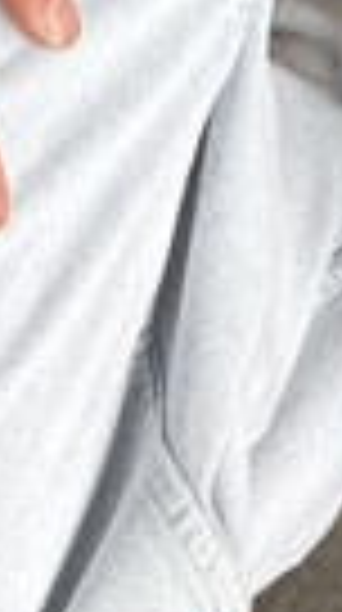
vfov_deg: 10.9
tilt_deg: -30.8
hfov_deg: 7.8
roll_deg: -0.8
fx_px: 2495
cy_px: -1048
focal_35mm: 154
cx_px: 387
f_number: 1.78
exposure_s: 1/478
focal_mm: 6.76
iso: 80
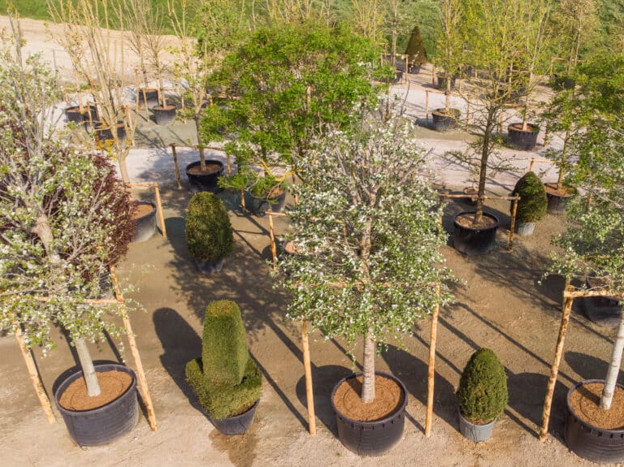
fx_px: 576
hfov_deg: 56.2
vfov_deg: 44.1
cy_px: 242
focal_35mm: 32
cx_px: 389
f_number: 2.8
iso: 100
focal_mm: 4.5
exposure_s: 1/750
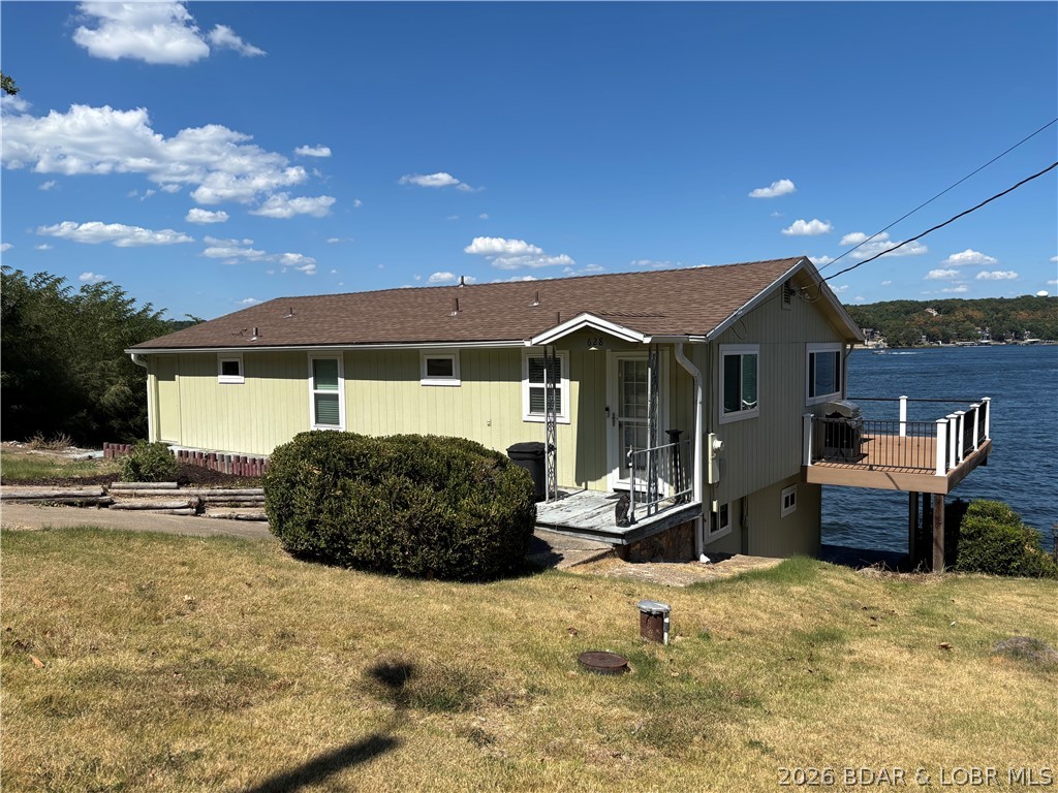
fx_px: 795
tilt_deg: -4.6
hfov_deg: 67.3
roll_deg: +0.7
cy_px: 396
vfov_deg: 53.1
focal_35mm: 26
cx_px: 529
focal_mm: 5.96
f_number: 1.6
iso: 50
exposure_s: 1/4255
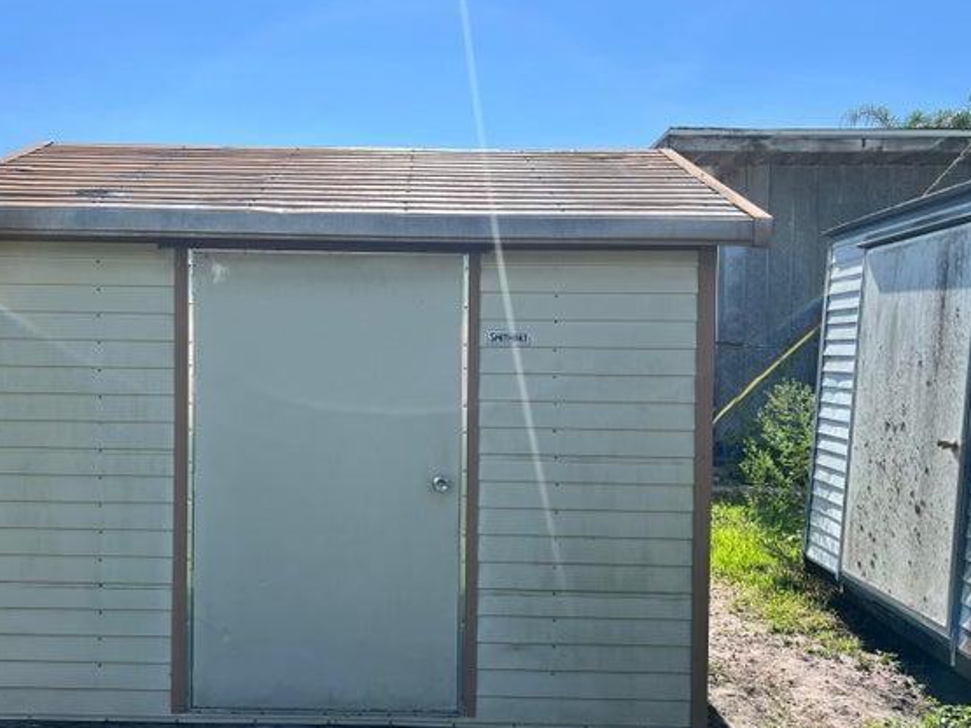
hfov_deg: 59.7
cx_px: 413
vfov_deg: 46.8
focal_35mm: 30
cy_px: 382
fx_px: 841
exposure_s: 1/4274
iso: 50
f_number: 1.5
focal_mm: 5.7
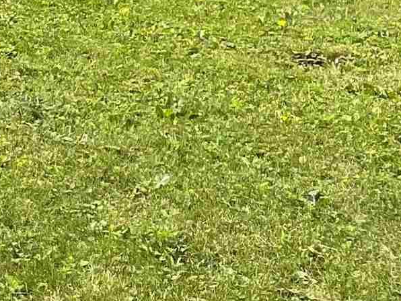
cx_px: -624
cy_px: -275
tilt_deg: +0.1
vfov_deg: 10.3
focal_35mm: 134
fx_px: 1552
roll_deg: -2.1
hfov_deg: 11.5
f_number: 1.6
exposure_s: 1/2398
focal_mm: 4.2
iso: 32
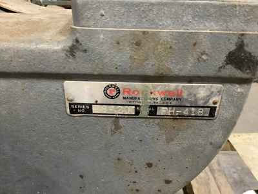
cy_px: 97
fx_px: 231
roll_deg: -1.6
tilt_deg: -30.7
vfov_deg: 45.4
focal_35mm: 31
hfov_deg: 58.4
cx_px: 129
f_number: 2.4
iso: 640
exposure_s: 1/30
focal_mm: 3.3
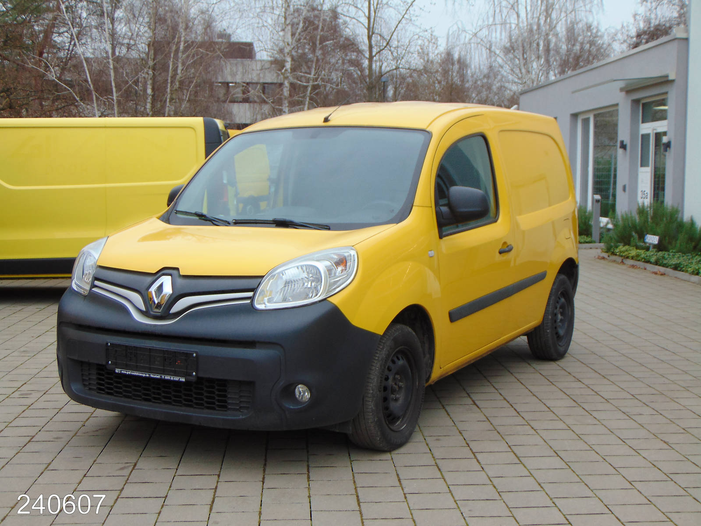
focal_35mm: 50
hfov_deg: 38.2
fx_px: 1013
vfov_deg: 29.1
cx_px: 350
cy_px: 263
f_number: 3.5
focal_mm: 9
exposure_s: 1/80
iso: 80
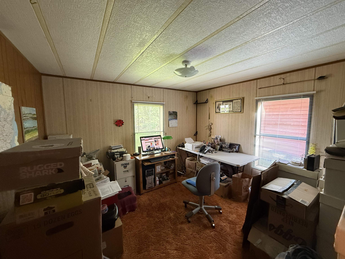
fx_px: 140
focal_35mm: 14
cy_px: 130
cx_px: 172
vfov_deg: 85.7
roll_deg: -0.8
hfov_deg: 102.1
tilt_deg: -5.6
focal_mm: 2.22
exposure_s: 1/60
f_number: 2.2
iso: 640
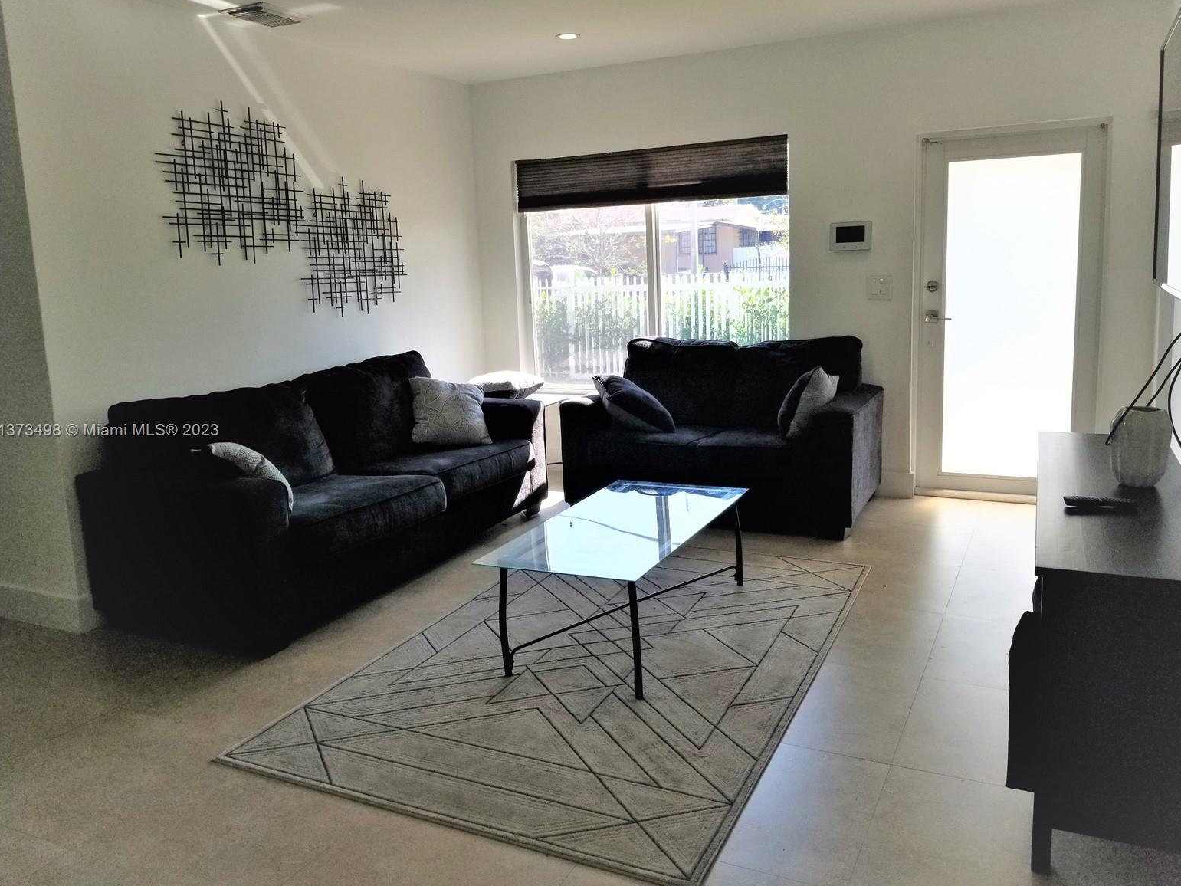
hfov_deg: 65.3
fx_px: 921
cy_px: 432
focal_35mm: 27
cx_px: 587
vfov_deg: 51.4
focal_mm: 4.25
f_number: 1.7
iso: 50
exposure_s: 1/260
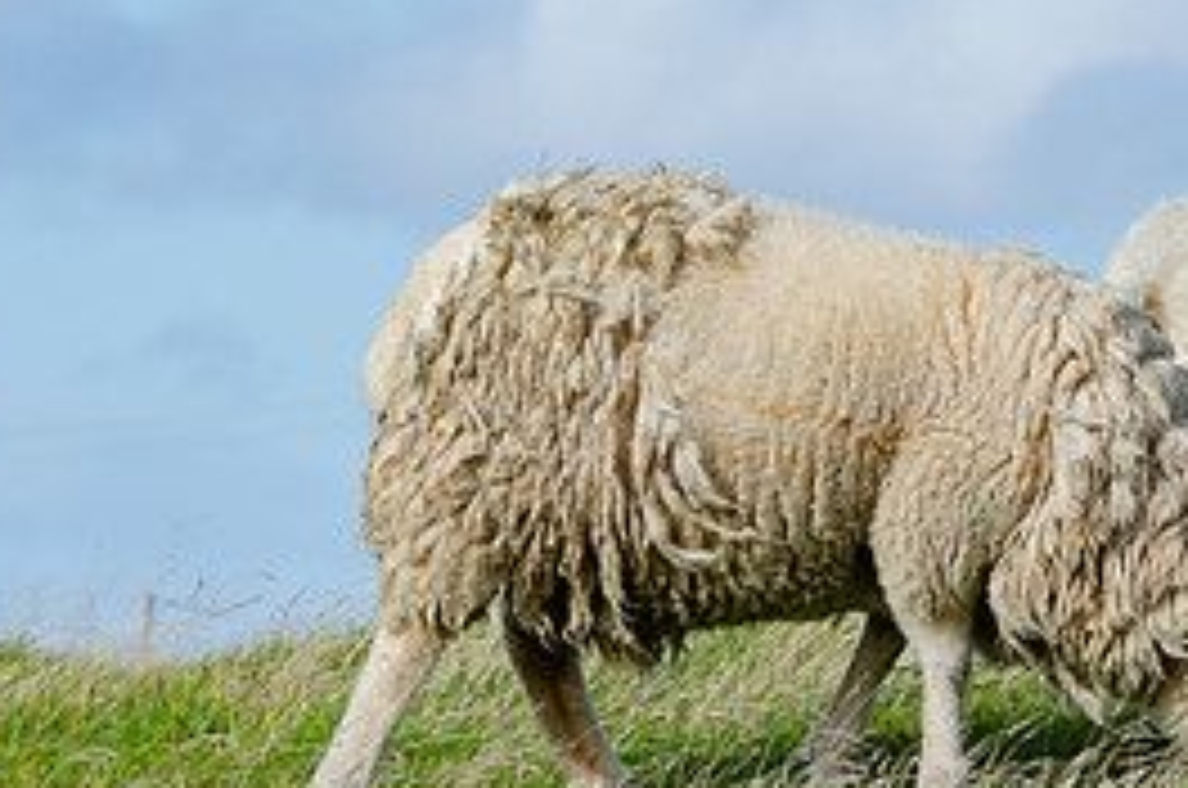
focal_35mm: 708
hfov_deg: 2.9
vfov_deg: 1.9
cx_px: 680
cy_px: 405
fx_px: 23321
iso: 160
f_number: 8
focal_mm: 170
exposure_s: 1/400
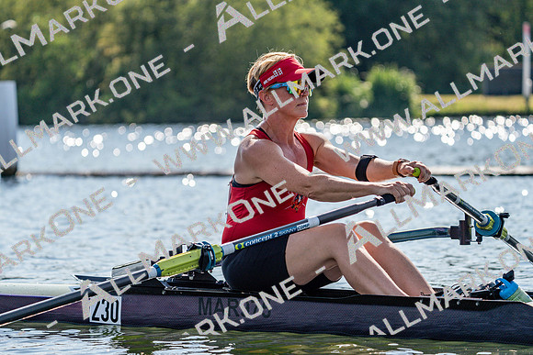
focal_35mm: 200
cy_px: 178
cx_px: 266
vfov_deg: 6.9
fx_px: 2962
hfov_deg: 10.3
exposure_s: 1/1600
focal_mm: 200
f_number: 5.6
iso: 100
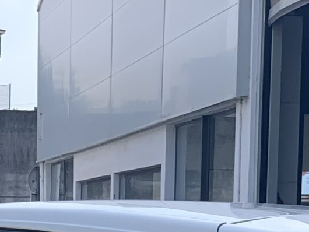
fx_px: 2242
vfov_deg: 5.7
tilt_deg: -9.6
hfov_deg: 7.9
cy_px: 556
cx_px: 72
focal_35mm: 251
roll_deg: -2.0
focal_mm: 6
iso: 16
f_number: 2.4
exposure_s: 1/457
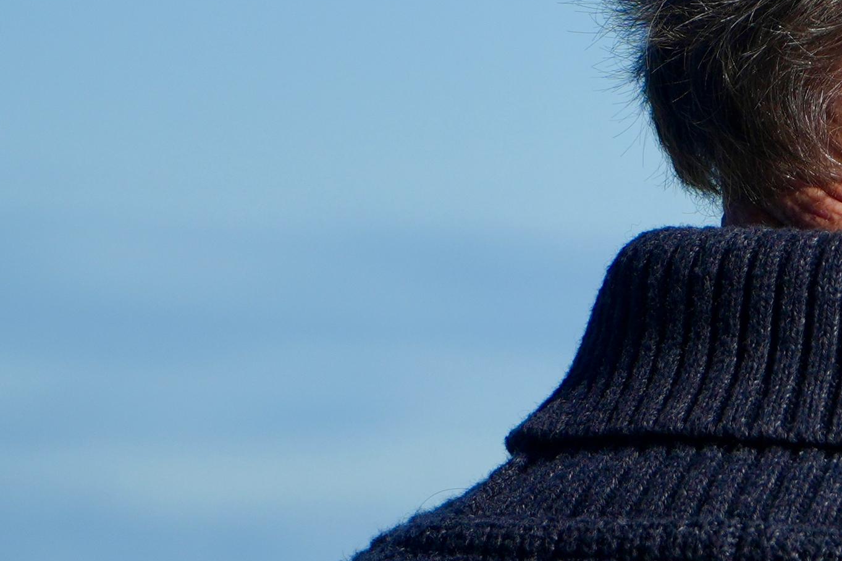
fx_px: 10939
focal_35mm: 468
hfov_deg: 4.4
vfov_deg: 2.9
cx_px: 1297
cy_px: 131
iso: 100
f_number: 5
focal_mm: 85
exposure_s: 1/1250
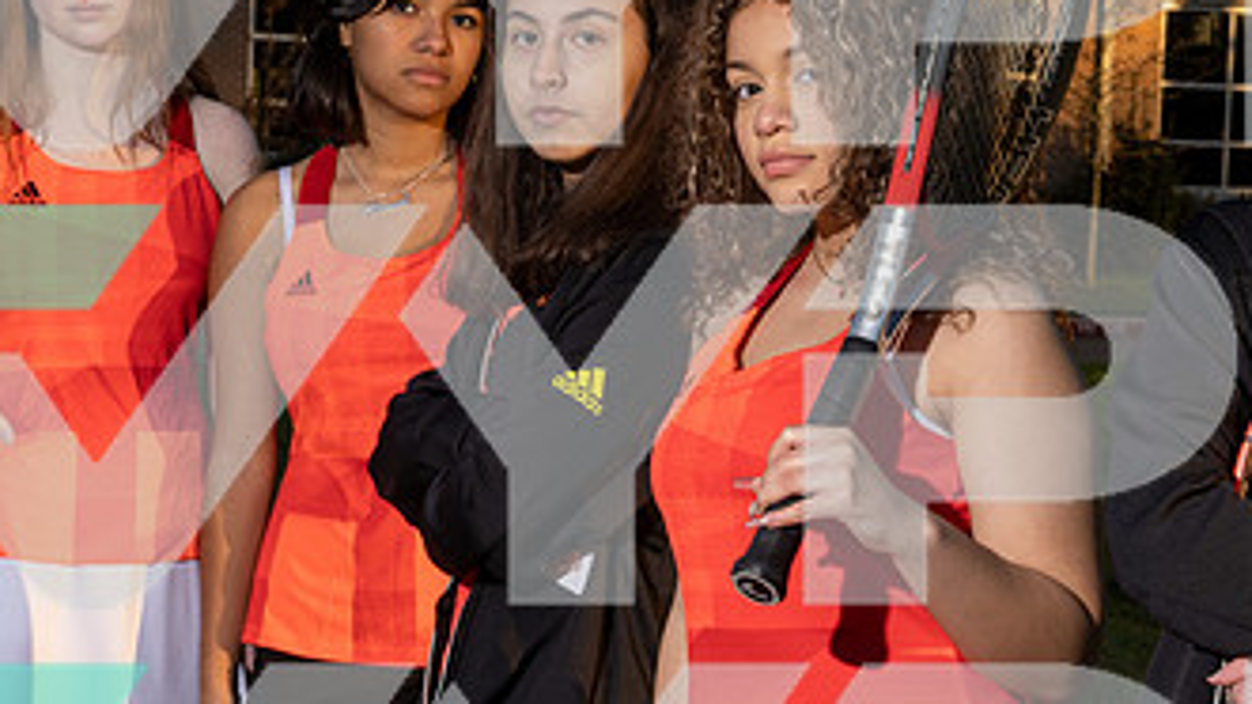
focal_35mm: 117
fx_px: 3883
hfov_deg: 18.3
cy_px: 347
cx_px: 641
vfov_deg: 10.4
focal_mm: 59
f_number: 11
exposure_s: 1/250
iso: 400
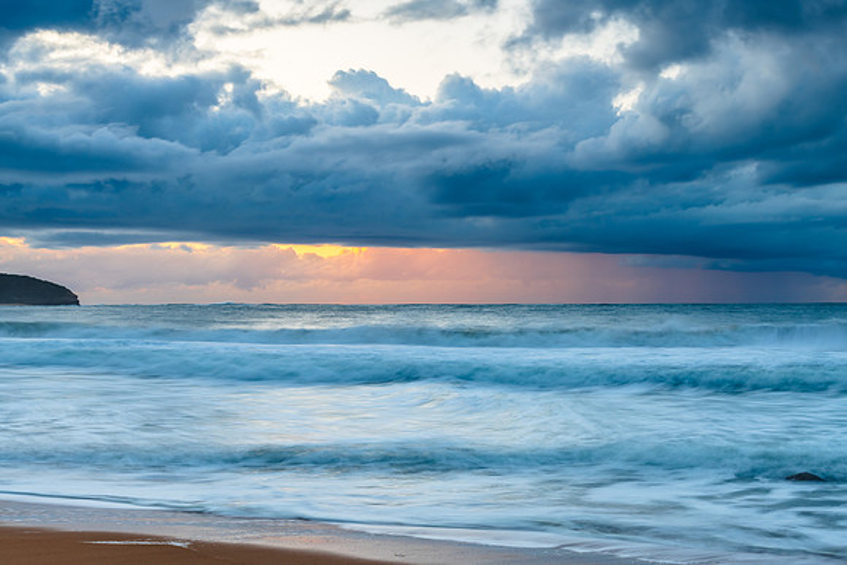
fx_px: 1229
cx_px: 423
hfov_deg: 38.0
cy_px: 282
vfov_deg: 25.9
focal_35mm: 52
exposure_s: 1.3
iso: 50
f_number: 14
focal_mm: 52
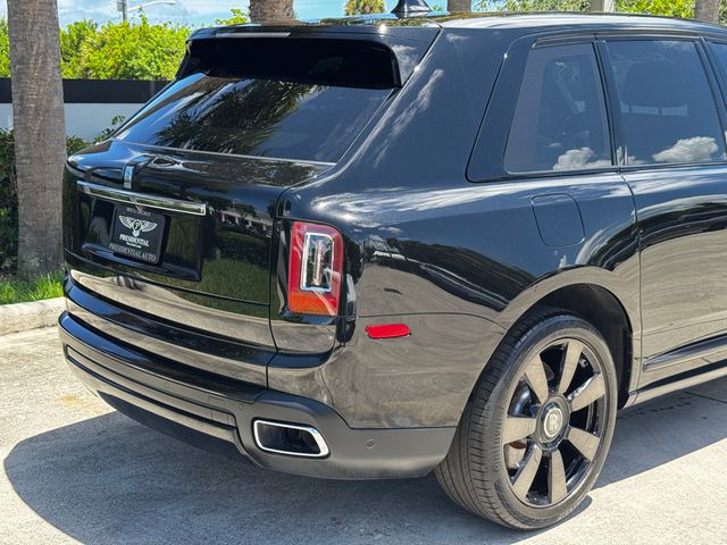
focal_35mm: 48
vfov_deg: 30.3
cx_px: 364
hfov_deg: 39.7
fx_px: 1008
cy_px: 272
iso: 64
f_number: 1.78
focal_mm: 6.76
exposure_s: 1/461
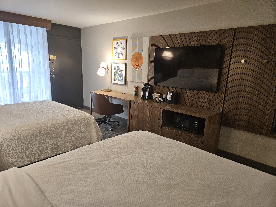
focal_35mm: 23
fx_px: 183
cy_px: 104
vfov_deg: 58.9
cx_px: 138
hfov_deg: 73.9
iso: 250
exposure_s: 1/120
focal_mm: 5.4
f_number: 1.8
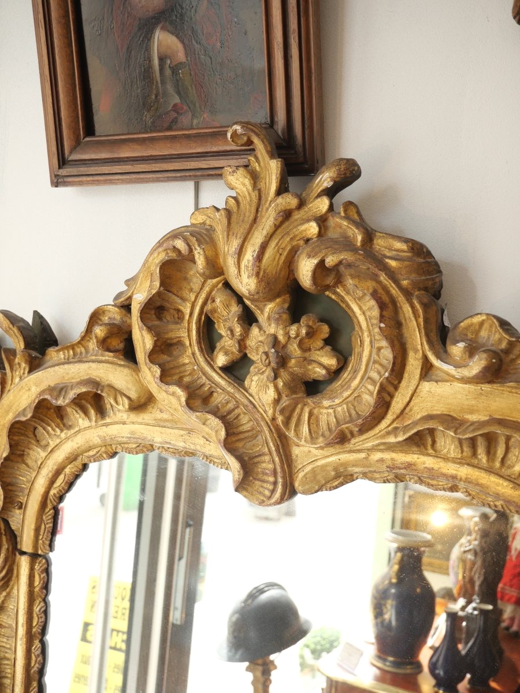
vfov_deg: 51.4
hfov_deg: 39.7
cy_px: 346
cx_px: 260
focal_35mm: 36
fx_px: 721
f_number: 4.5
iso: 500
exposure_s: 1/60
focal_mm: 18
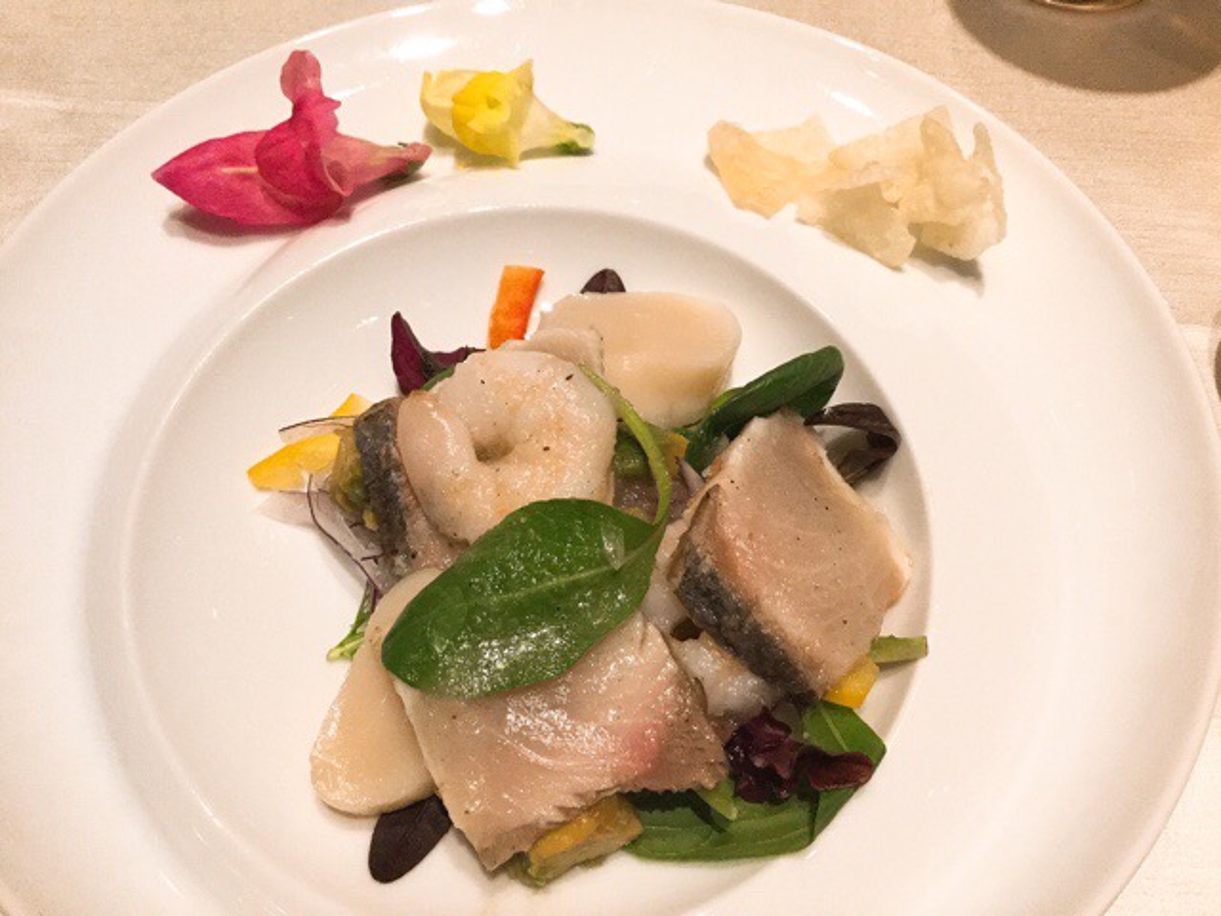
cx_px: 610
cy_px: 458
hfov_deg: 58.4
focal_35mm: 31
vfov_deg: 45.4
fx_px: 1093
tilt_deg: -60.4
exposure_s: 1/30
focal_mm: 3.3
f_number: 2.4
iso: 250
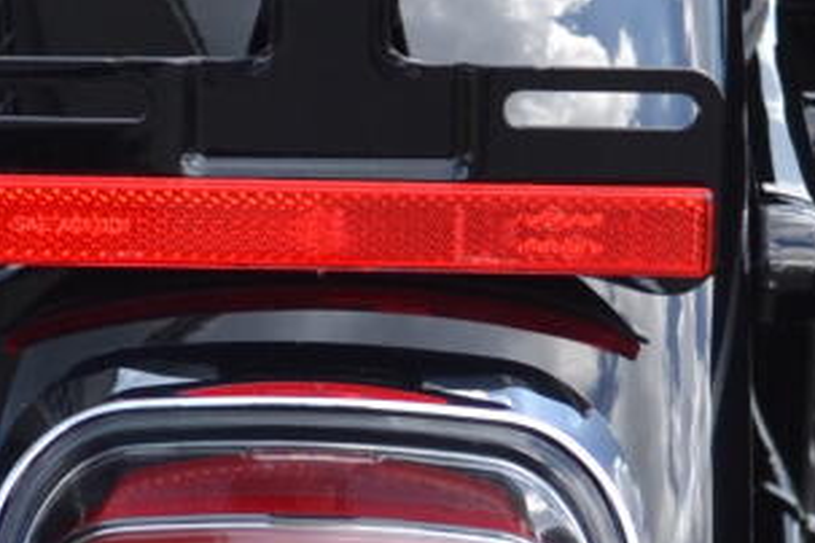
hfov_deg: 7.2
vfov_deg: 4.7
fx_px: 6504
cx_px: 296
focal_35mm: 287
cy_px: 840
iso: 125
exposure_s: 1/125
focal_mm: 29
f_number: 5.6
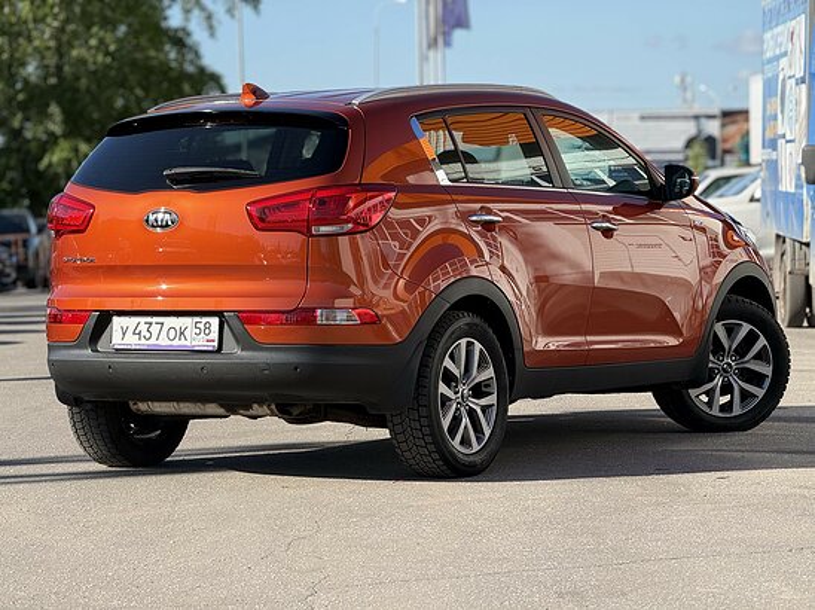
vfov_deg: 12.3
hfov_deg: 16.4
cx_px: 408
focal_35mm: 120
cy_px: 305
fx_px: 2823
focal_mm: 15.66
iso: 64
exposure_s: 1/870
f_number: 2.8
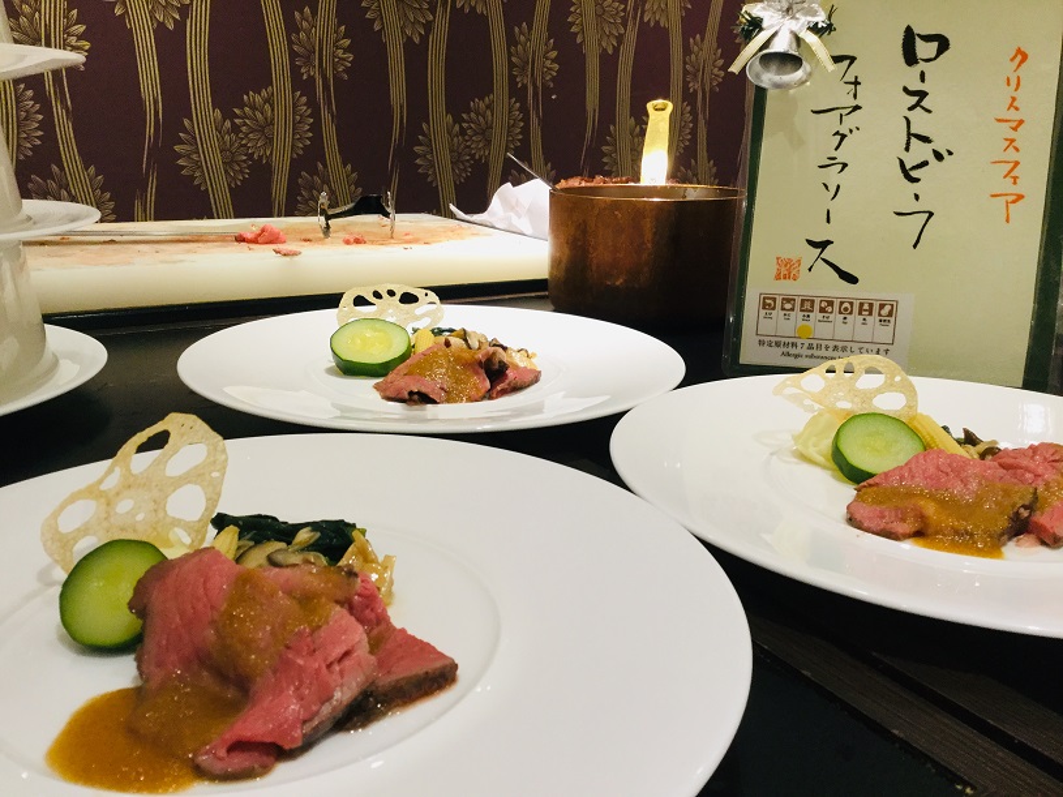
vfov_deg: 45.4
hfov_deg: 58.4
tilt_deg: -16.7
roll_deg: -2.1
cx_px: 532
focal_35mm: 31
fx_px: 952
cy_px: 398
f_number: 2.4
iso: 40
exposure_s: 1/30
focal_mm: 3.3
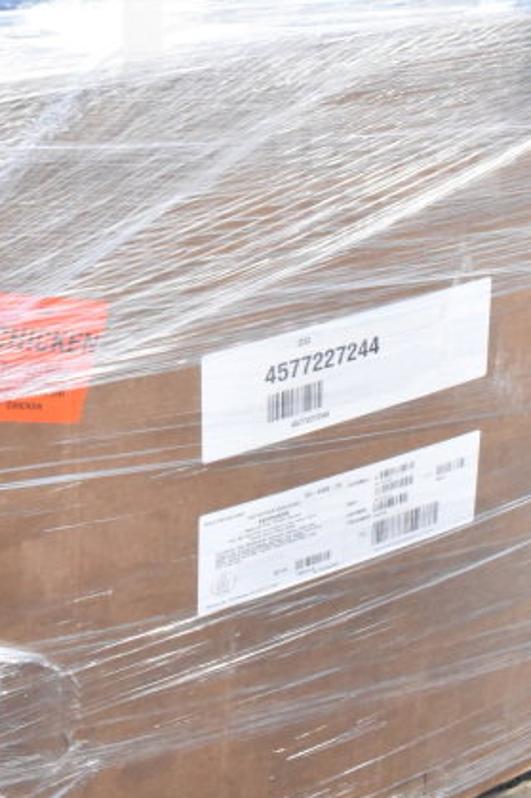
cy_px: 45
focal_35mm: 59
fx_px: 1306
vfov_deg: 31.9
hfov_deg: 23.0
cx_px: 285
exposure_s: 1/1250
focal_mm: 18
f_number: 18
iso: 6400
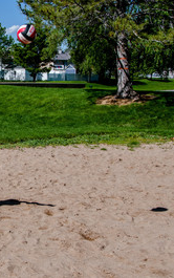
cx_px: -11
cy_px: 139
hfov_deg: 17.6
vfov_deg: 28.6
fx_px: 545
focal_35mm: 72
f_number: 9
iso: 200
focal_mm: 27
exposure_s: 1/800
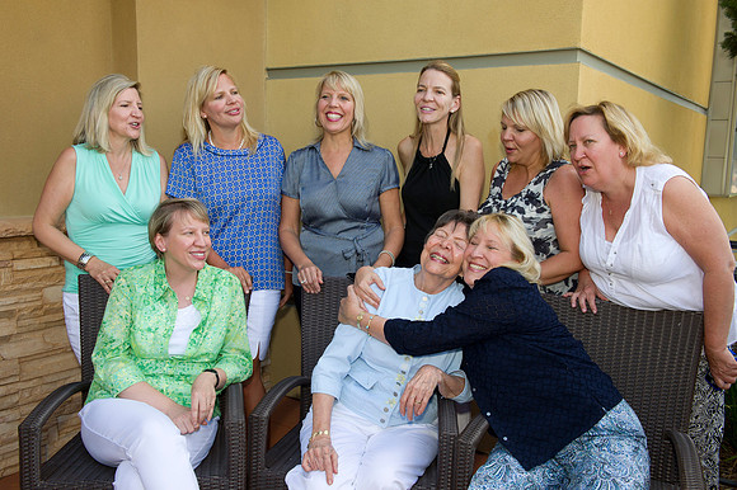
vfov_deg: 38.8
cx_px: 368
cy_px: 245
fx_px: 696
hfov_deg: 55.8
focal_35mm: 34
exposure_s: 1/250
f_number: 7.1
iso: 640
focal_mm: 34
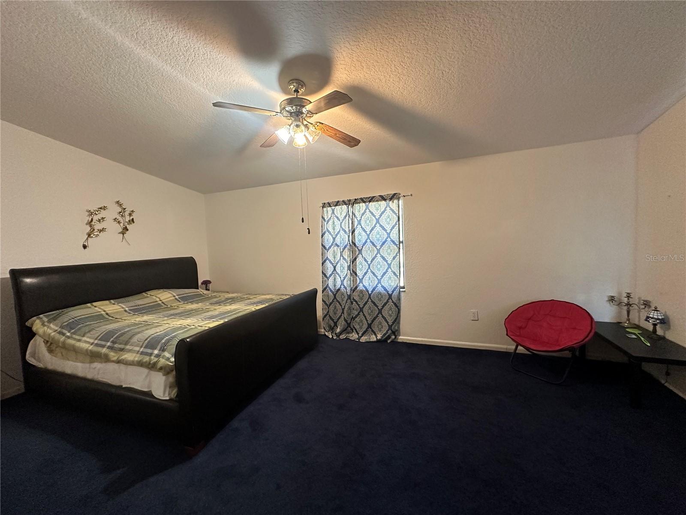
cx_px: 343
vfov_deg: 85.7
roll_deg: +2.0
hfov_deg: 102.1
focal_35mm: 14
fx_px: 277
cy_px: 258
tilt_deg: -3.0
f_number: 2.2
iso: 500
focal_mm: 2.22
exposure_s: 1/60
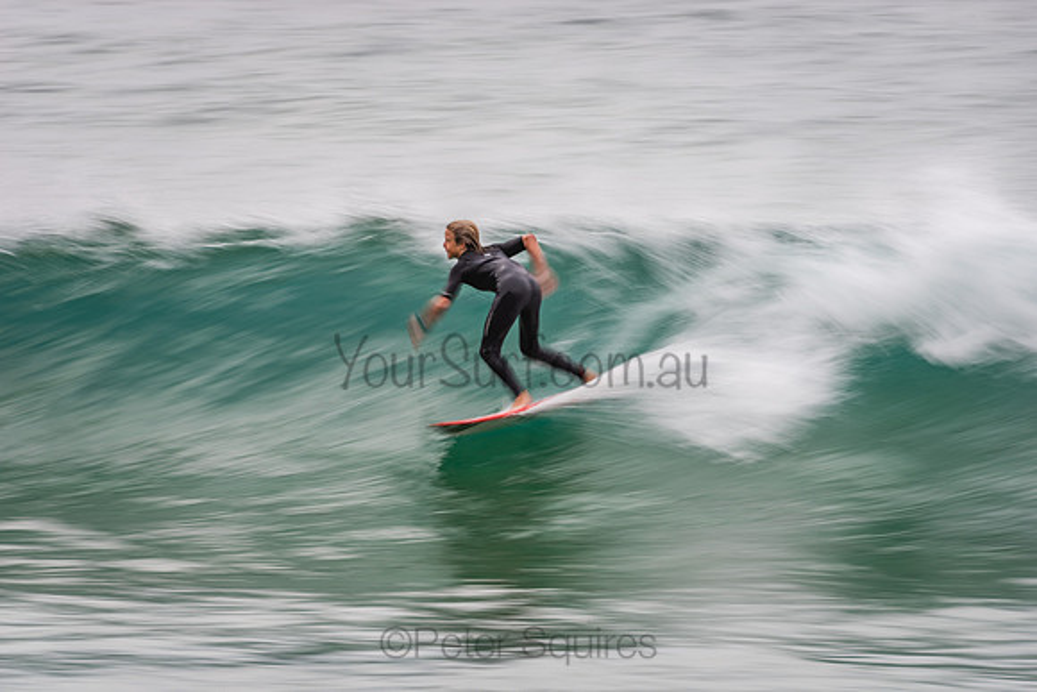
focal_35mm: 500
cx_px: 518
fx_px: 14405
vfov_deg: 2.8
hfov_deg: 4.1
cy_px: 346
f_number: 14
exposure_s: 1/20
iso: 64
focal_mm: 500
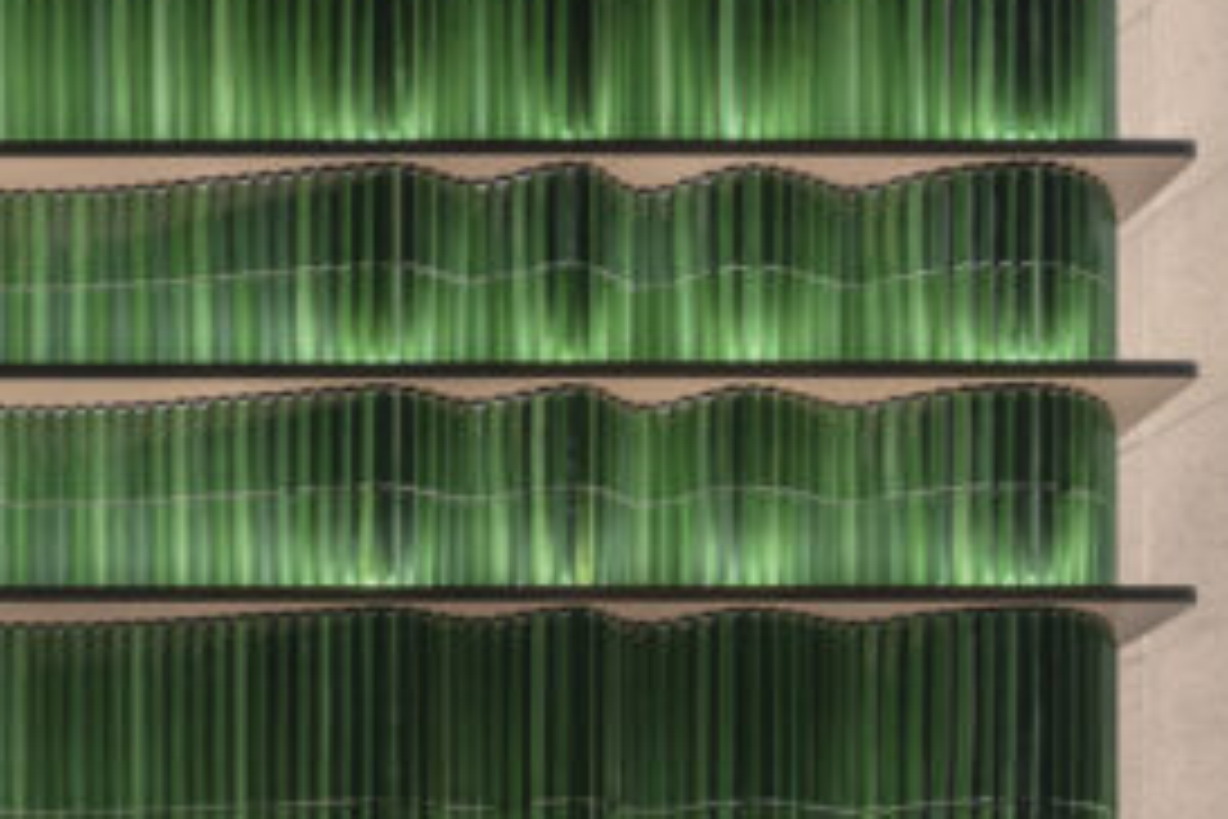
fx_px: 1535
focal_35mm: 45
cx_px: -297
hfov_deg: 33.9
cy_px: 641
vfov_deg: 29.3
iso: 125
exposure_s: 1/25
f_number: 2.8
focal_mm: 12
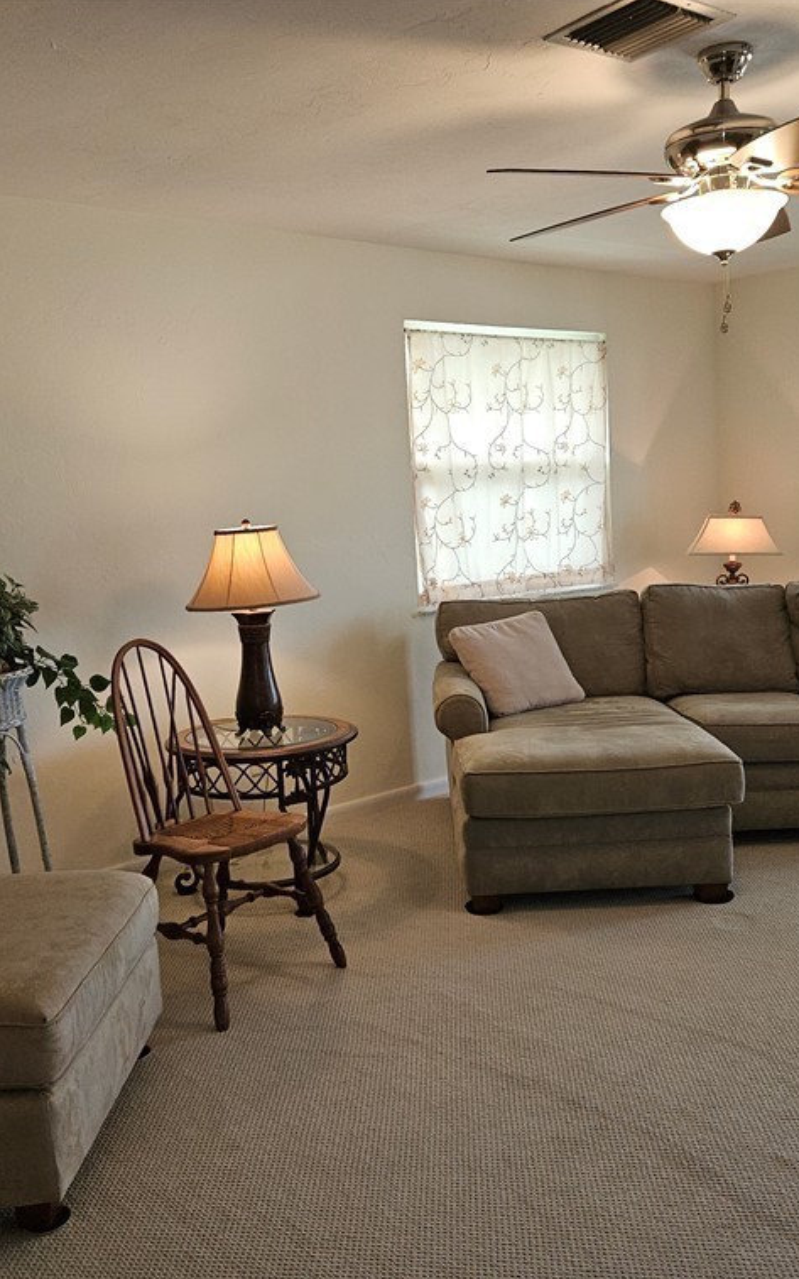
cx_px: 444
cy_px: 644
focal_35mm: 33
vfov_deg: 58.1
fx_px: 1150
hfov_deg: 38.3
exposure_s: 1/60
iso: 80
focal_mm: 5.4
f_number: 1.8
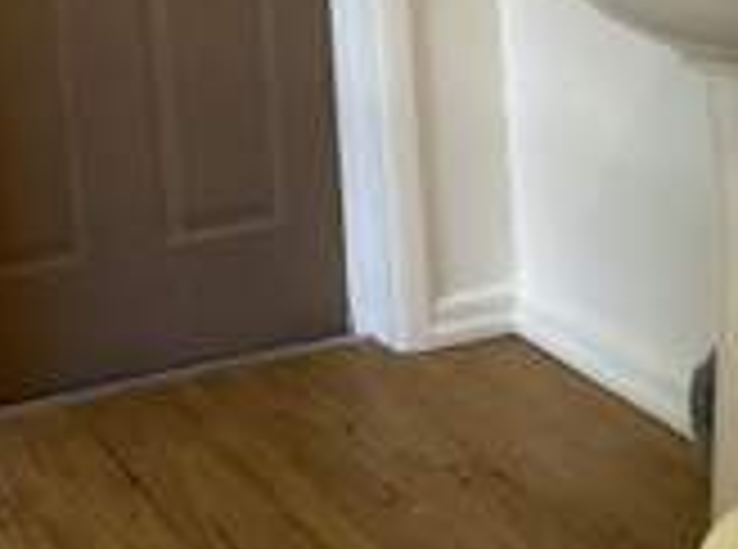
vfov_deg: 15.8
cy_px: -11
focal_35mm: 91
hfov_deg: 21.0
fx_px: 1934
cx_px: 22
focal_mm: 3.3
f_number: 2.4
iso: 160
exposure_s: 1/60
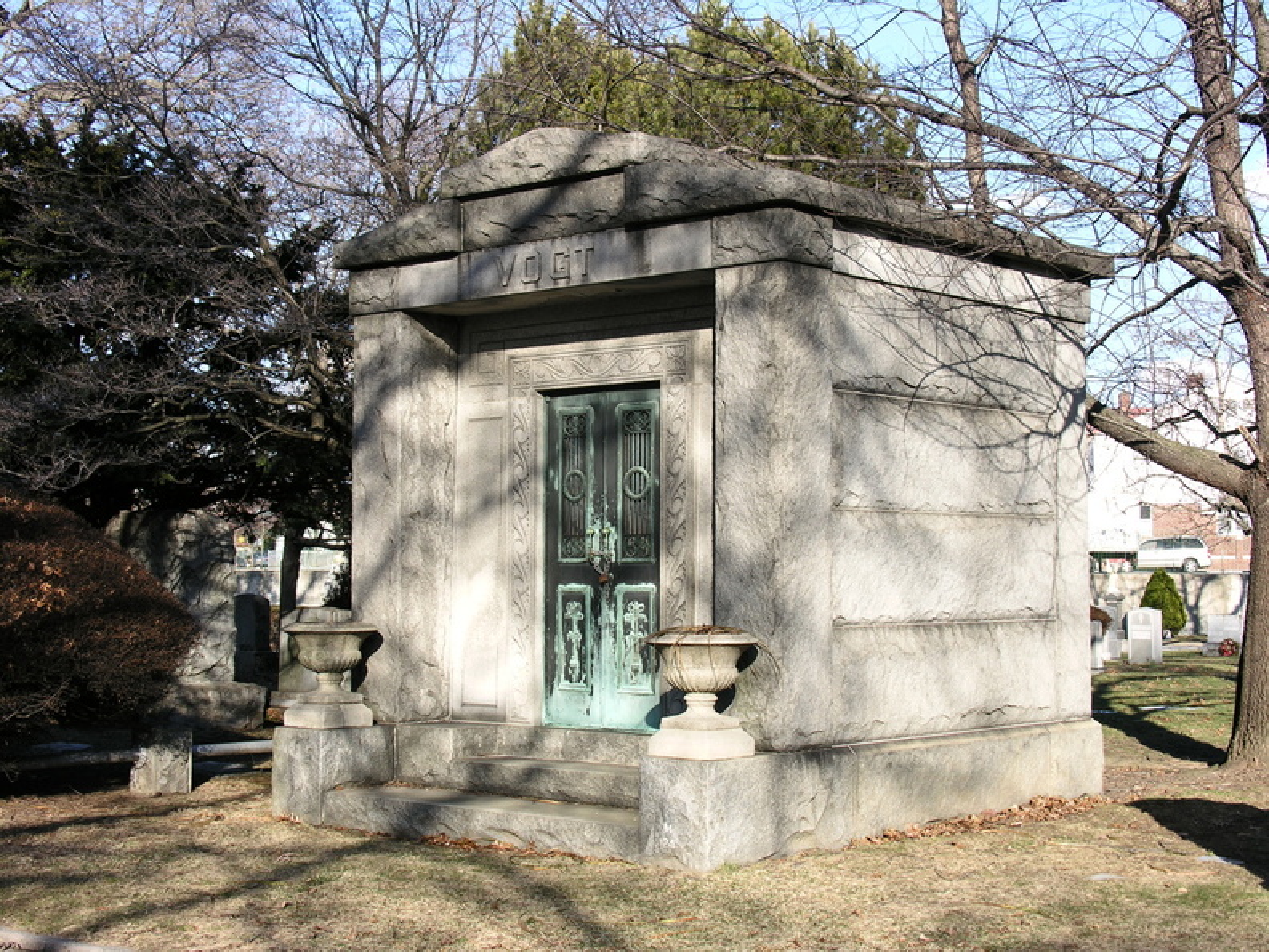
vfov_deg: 27.0
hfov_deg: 35.5
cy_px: 476
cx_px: 634
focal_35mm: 54
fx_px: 1980
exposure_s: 1/204
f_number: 4.4
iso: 50
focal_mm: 13.8
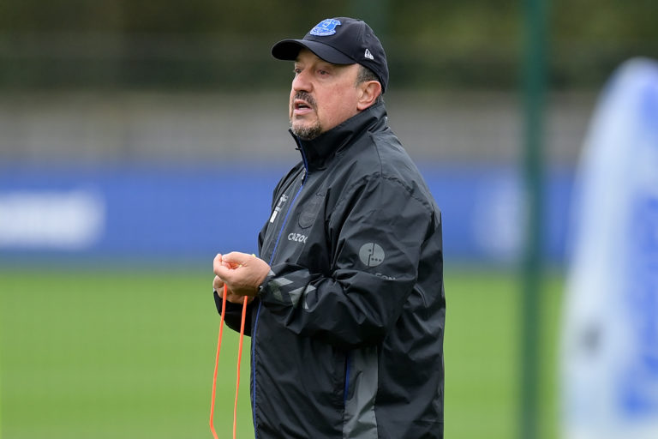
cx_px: 329
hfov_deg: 5.2
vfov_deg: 3.4
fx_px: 7311
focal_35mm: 400
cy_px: 220
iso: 1000
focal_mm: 400
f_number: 3.5
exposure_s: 1/2000
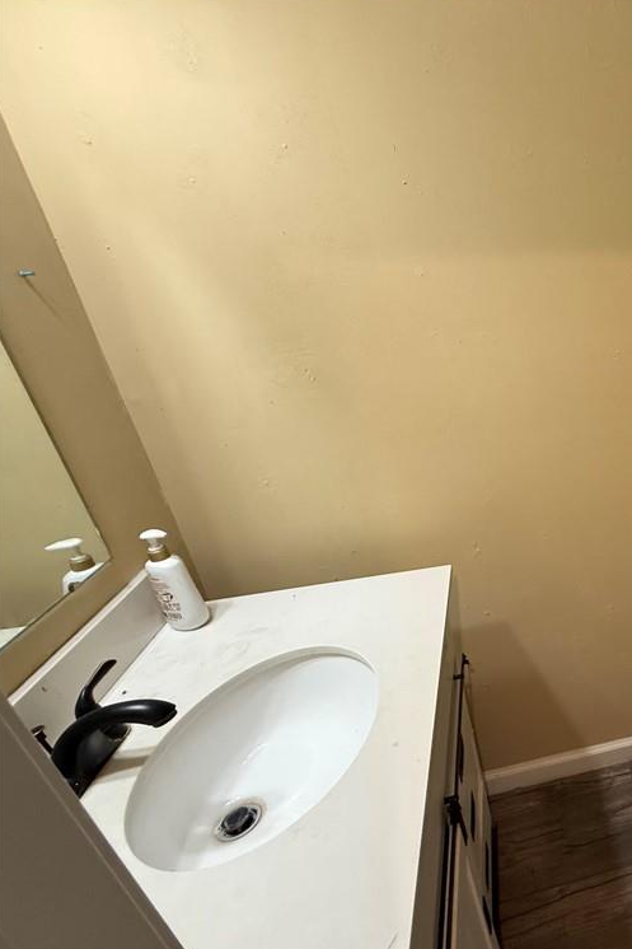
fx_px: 527
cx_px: 645
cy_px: 480
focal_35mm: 20
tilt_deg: -23.6
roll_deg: +0.4
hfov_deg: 49.4
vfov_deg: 84.0
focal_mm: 2.22
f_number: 2.2
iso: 320
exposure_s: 1/120
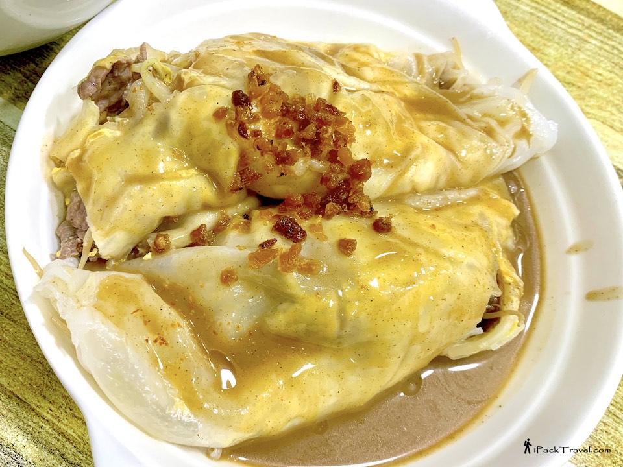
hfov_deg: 67.3
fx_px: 468
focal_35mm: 26
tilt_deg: -63.5
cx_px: 312
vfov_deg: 53.1
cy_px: 234
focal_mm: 4.25
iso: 64
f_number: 1.8
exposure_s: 1/48
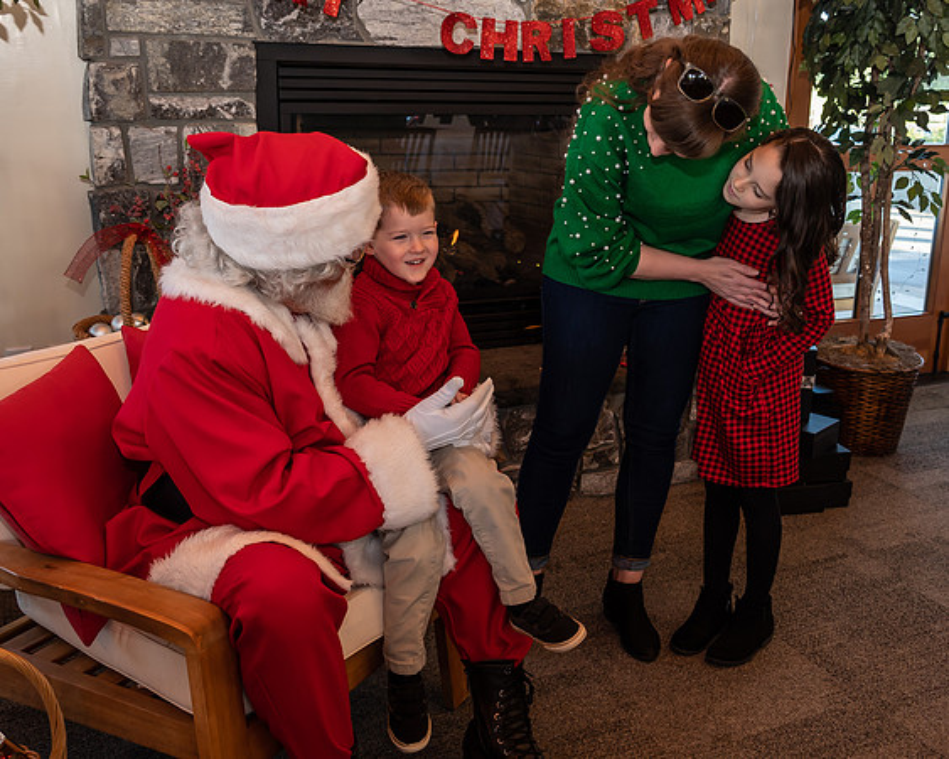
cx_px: 511
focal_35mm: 40
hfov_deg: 46.2
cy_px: 350
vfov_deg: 37.7
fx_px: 1111
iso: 360
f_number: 4
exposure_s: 1/60
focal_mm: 25.5
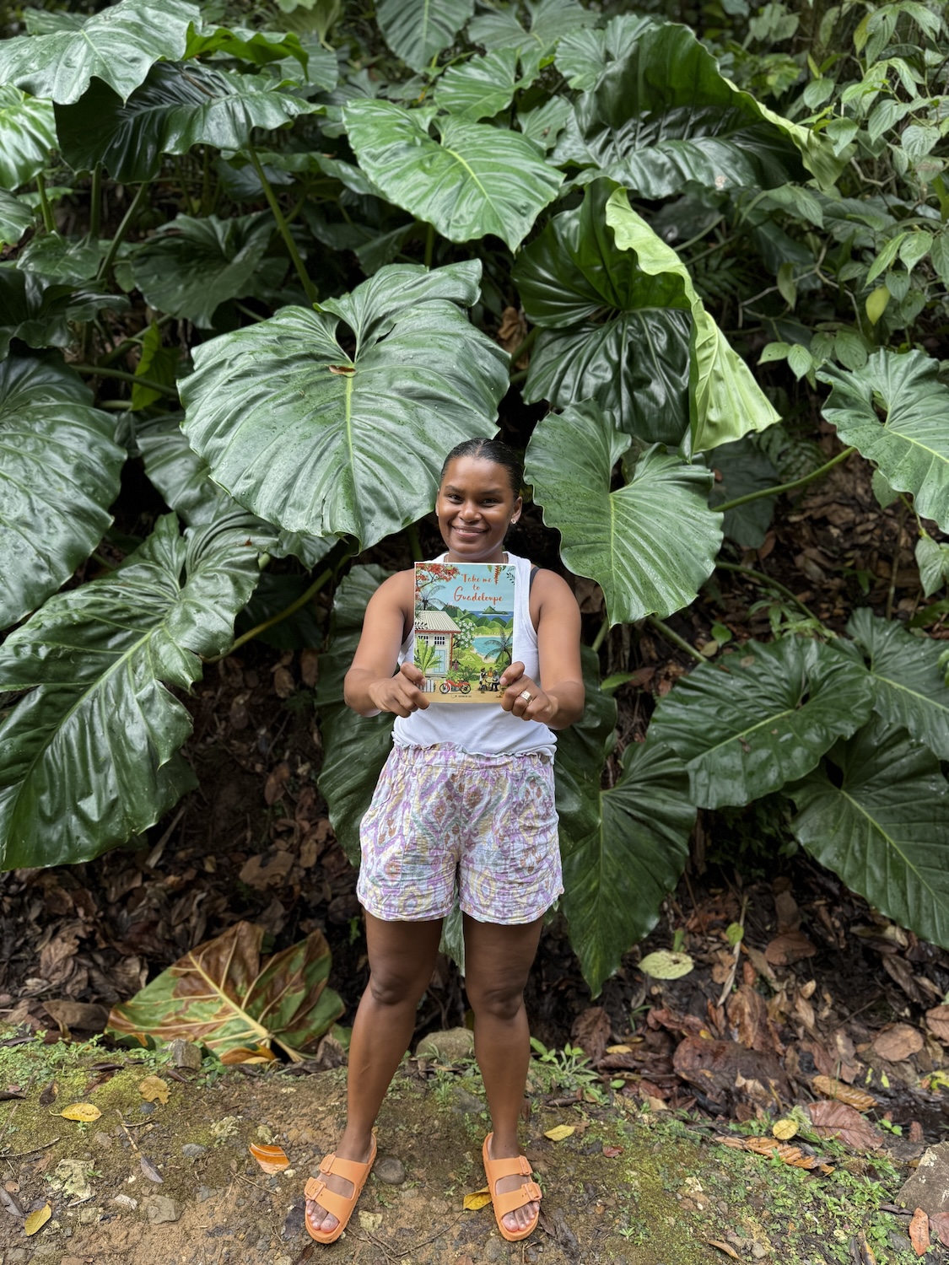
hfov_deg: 56.8
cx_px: 474
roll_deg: +0.6
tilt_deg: -5.7
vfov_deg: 71.6
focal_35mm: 24
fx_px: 877
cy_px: 632
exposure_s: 1/167
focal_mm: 6.76
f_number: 1.78
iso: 100
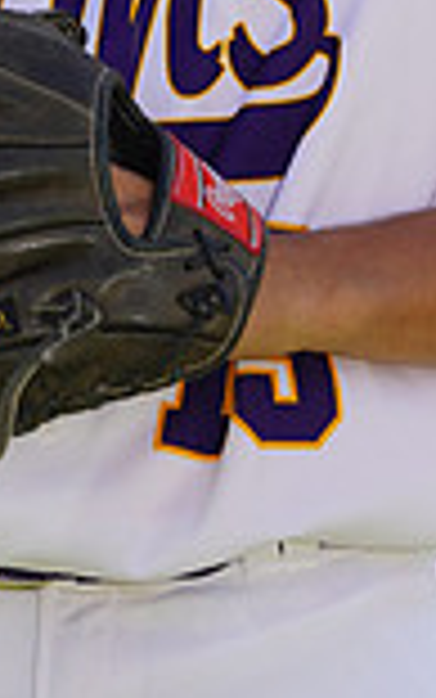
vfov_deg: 2.3
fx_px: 17228
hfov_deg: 1.4
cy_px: -360
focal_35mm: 907
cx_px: 162
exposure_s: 1/250
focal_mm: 238
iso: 100
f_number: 8
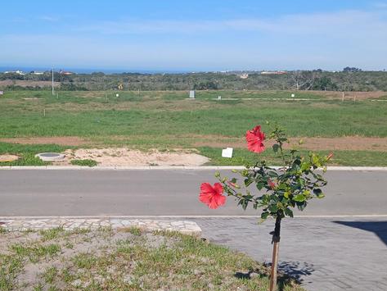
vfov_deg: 32.8
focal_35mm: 44
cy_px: 180
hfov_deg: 42.1
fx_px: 492
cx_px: 117
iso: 20
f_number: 1.8
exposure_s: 1/712
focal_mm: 3.98
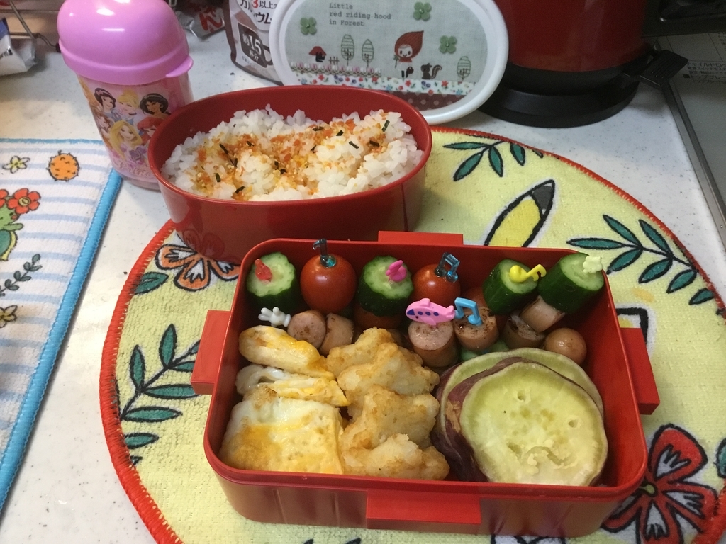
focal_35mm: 31
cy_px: 272
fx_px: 650
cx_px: 363
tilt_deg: -50.9
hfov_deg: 58.4
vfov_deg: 45.4
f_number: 2.4
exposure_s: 1/30
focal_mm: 3.3
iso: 160
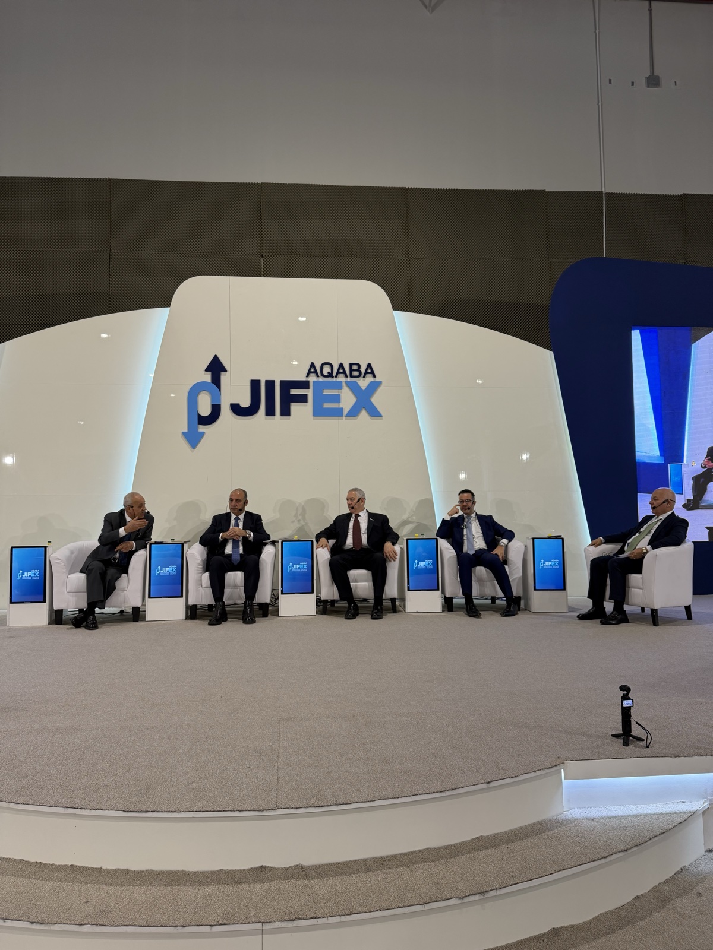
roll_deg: +0.7
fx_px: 659
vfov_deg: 71.6
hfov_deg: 56.8
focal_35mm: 24
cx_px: 356
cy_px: 475
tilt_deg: +3.6
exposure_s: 1/120
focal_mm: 6.76
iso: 125
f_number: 1.78
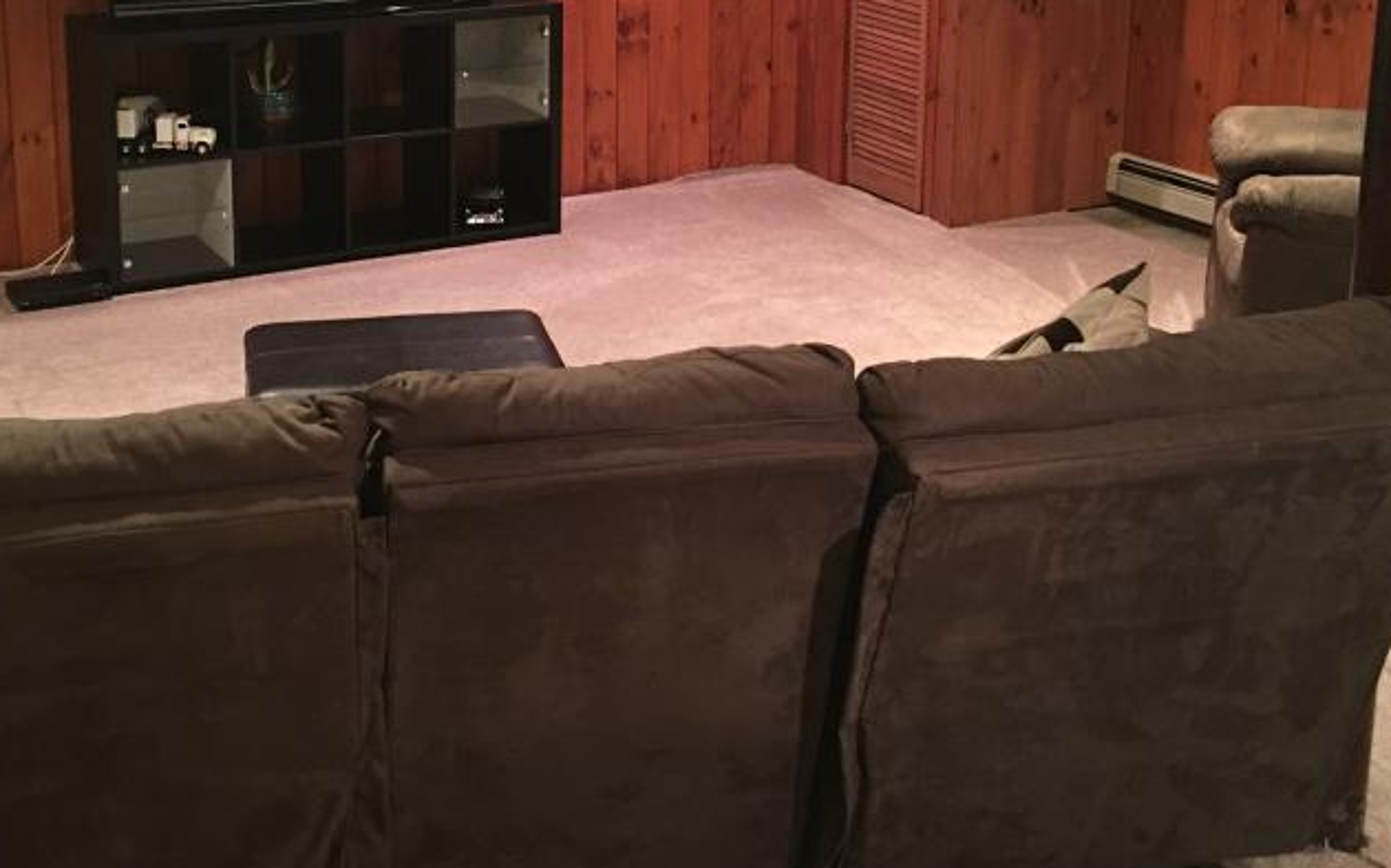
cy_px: 124
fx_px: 1894
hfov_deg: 40.3
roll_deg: -0.9
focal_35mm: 50
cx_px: 612
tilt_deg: -10.2
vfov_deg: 25.2
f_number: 2.2
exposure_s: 1/4
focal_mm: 4.15
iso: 100
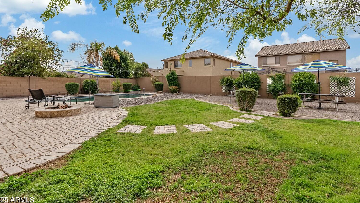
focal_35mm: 18
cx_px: 184
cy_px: 82
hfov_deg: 92.6
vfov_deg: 60.6
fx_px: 172
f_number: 8
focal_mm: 16
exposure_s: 1/80
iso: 100
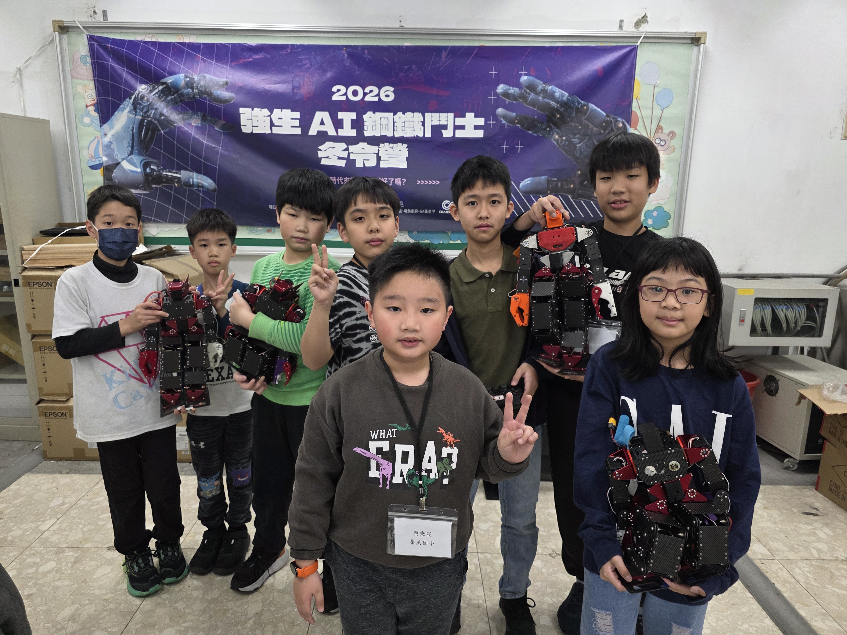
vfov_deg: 58.9
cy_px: 318
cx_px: 424
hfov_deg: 73.9
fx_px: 563
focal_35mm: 23
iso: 250
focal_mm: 6.3
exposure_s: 1/120
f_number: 1.7
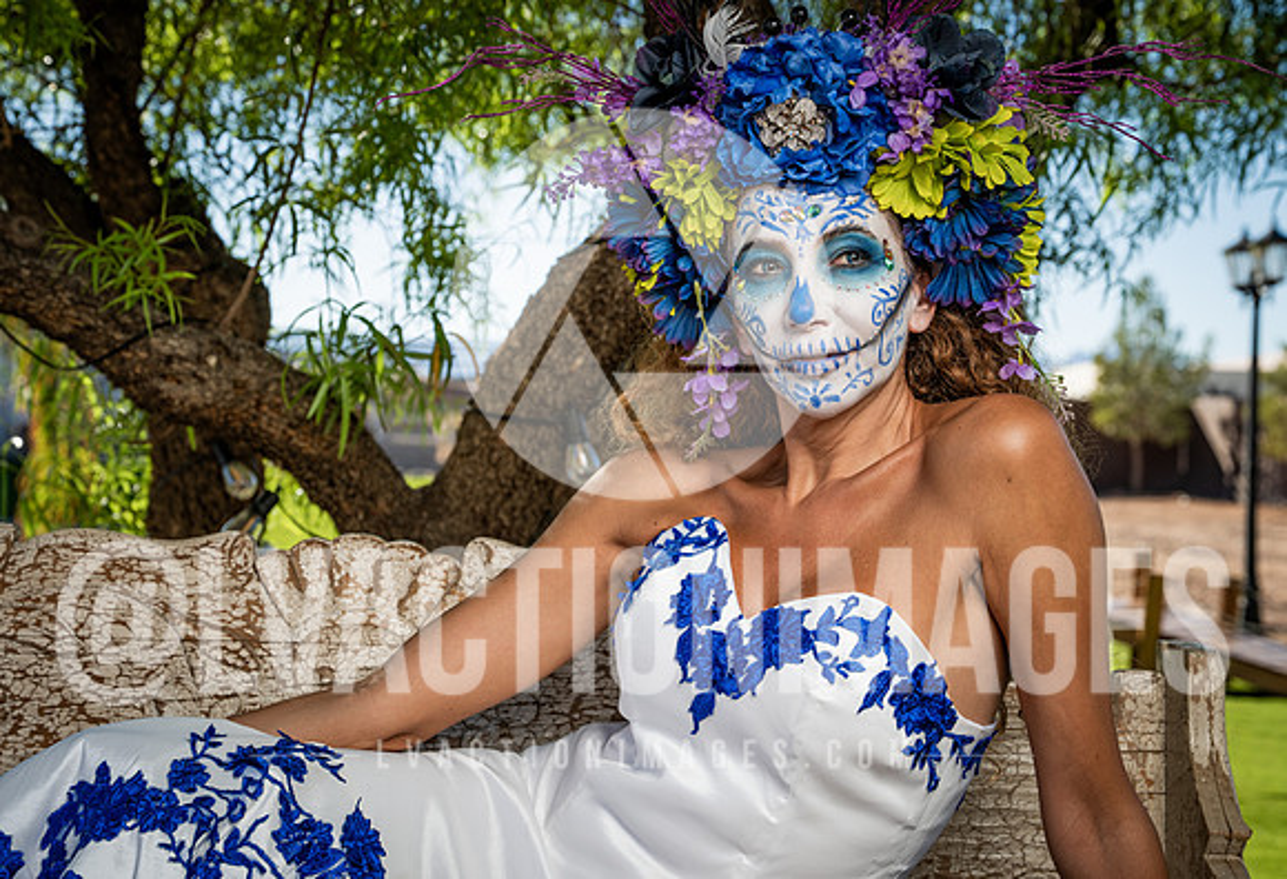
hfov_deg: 27.9
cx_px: 622
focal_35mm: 72
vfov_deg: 19.3
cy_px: 436
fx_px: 2586
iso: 64
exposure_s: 1/200
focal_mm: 70
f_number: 7.1
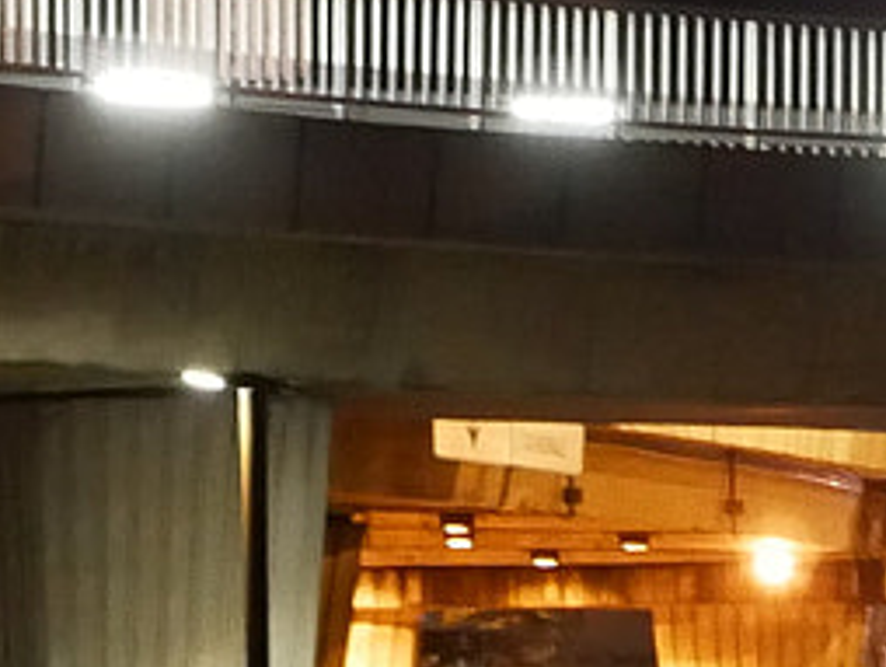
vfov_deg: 4.6
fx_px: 8070
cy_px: 1404
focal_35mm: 315
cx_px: 551
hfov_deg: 6.3
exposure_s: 1/8
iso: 2500
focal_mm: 25
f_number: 4
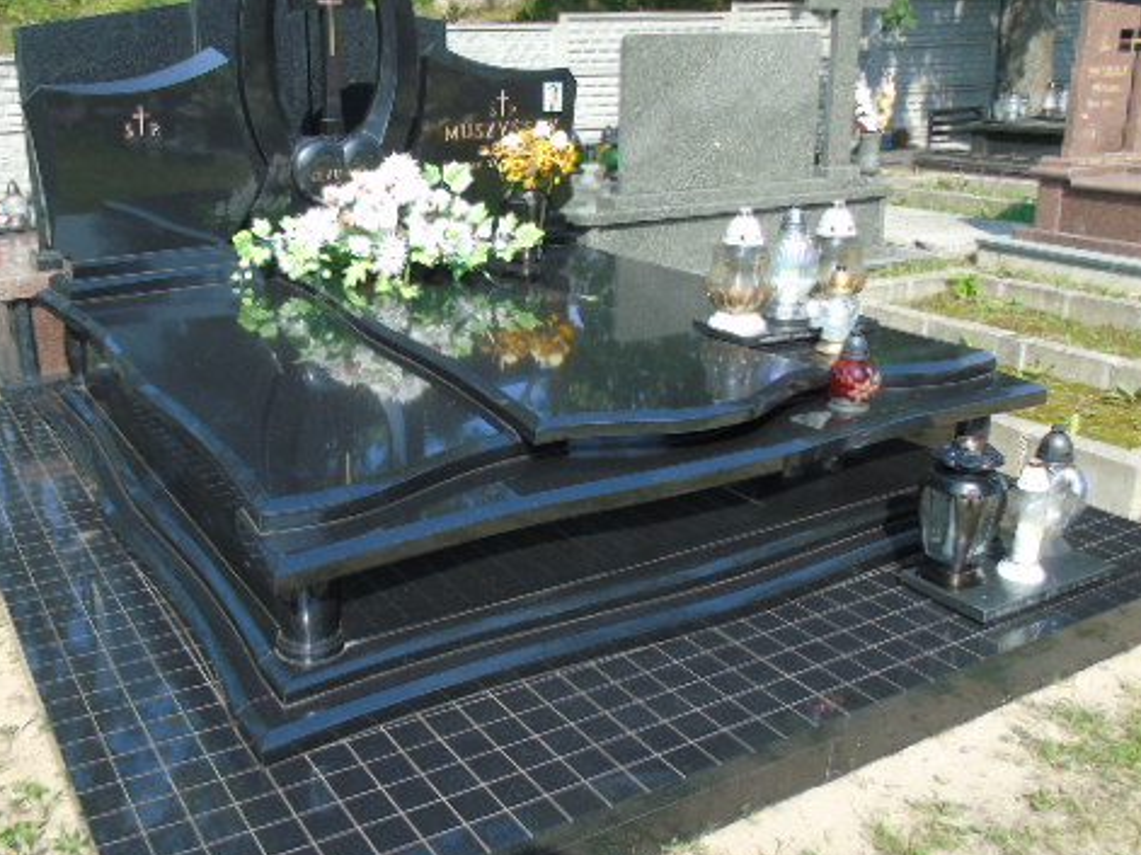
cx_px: 443
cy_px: 424
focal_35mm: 34
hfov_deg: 53.5
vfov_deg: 41.8
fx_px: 1120
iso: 80
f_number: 3.4
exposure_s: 1/320
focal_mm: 4.4
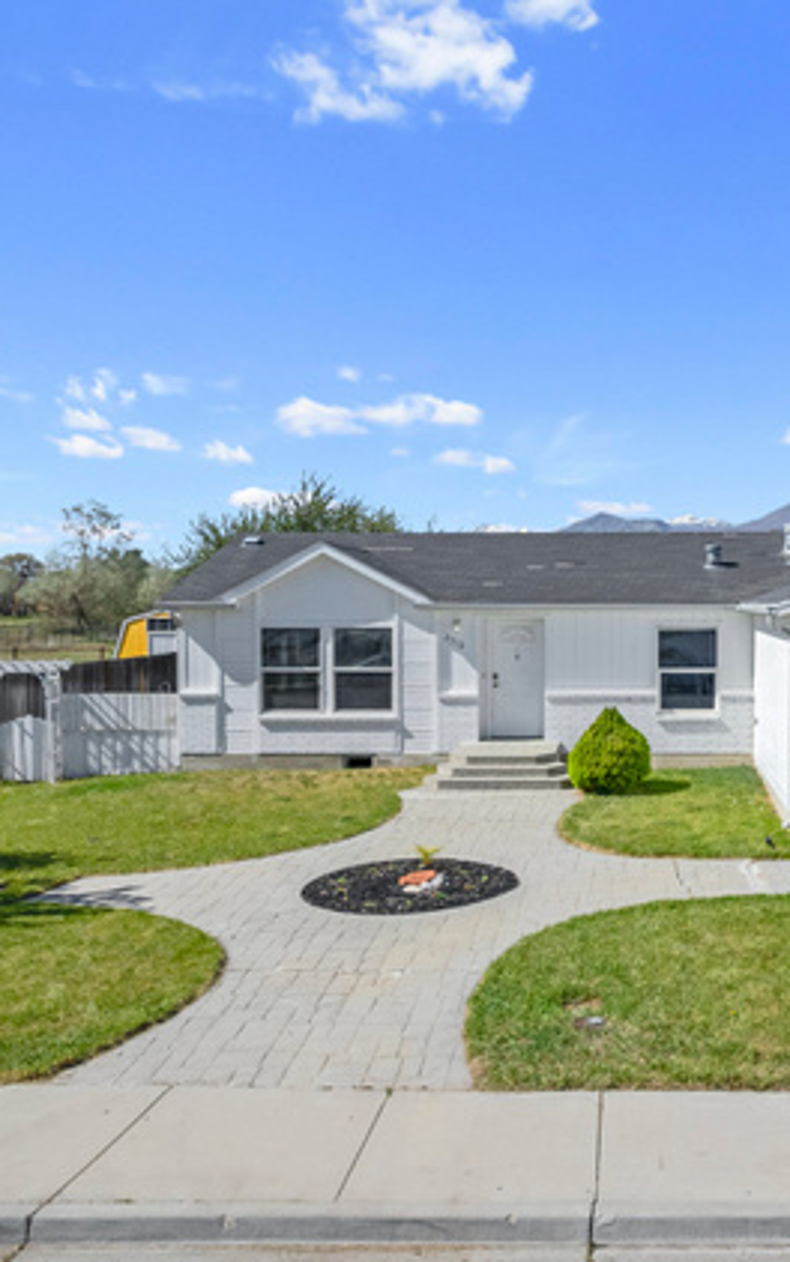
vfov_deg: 56.7
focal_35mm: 34
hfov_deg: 35.5
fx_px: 1170
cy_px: 628
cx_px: 679
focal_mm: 8.38
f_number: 2.8
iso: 100
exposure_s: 1/2500
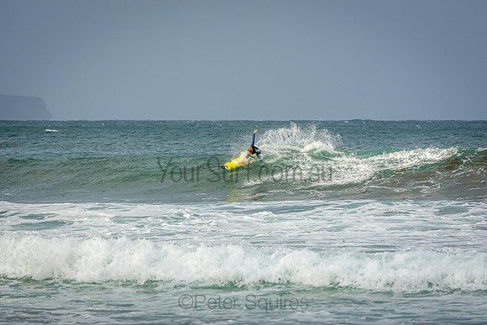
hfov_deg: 6.7
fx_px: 4165
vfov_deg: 4.5
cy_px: 162
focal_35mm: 308
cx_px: 244
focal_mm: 200
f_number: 5.6
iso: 200
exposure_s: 1/800
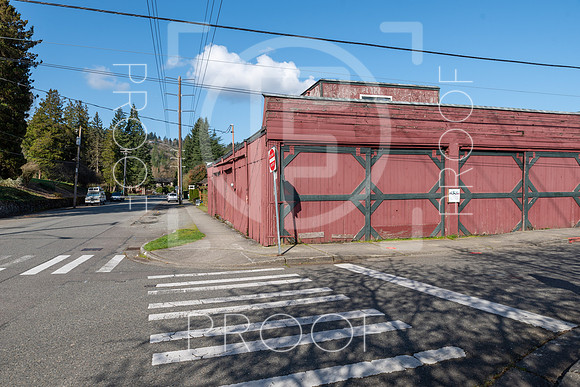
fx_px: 387
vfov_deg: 53.2
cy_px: 194
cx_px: 290
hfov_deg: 73.7
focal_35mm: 24
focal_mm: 24
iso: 100
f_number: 9
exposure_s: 1/320
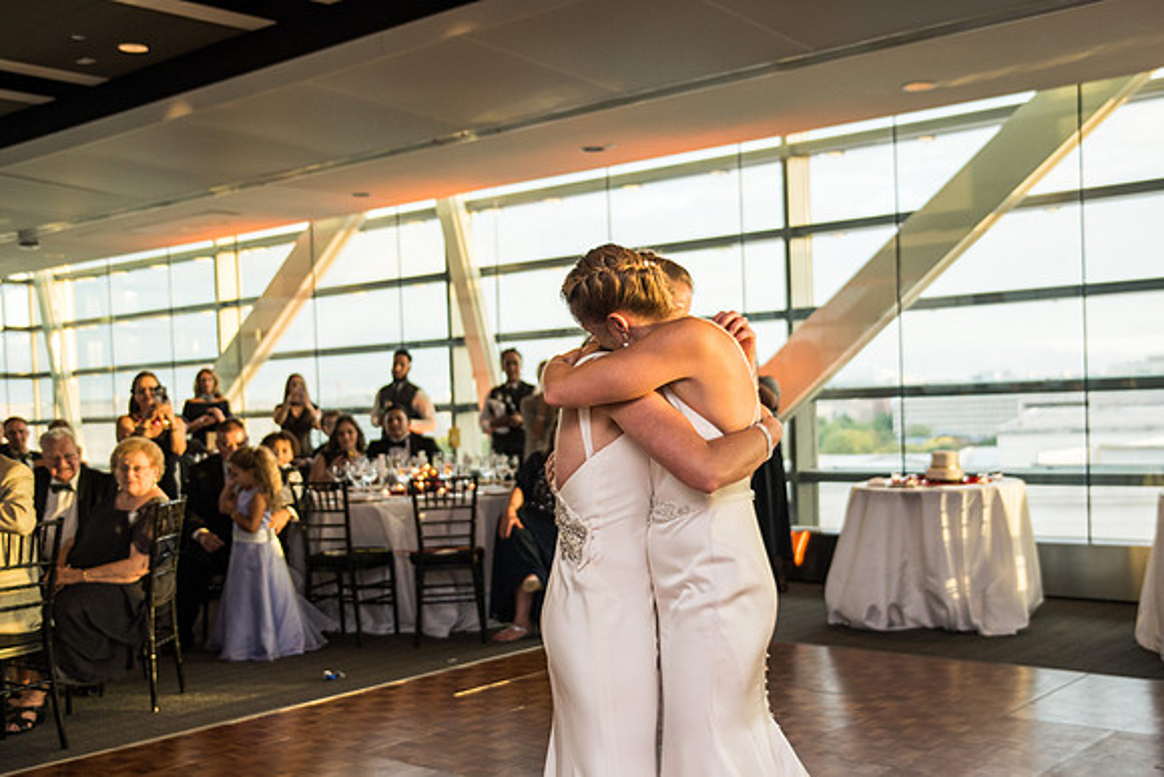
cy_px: 448
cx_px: 622
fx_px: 1415
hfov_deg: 44.7
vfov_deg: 30.6
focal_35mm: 44
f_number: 2.8
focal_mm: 38
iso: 400
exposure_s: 1/200
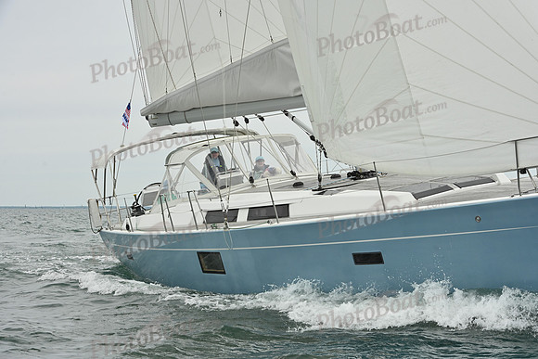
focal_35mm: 70
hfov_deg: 28.8
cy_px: 180
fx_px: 1046
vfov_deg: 19.5
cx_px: 269
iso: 320
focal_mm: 70
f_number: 10
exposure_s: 1/1000
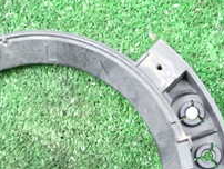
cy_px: 183
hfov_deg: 21.7
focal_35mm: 89
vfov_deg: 16.2
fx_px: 577
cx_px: 47
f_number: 2.3
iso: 640
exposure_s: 1/30
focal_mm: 5.4
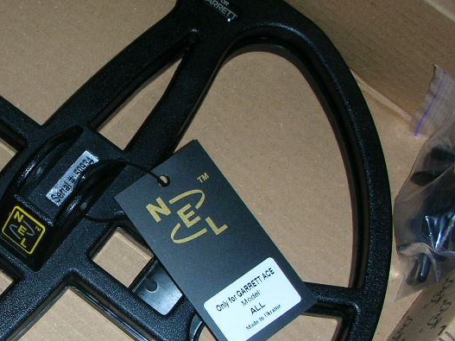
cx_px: 50
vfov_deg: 21.5
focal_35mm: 68
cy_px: 248
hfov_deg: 27.6
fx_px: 894
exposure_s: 1/60.1
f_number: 3
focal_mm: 5.8
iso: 50
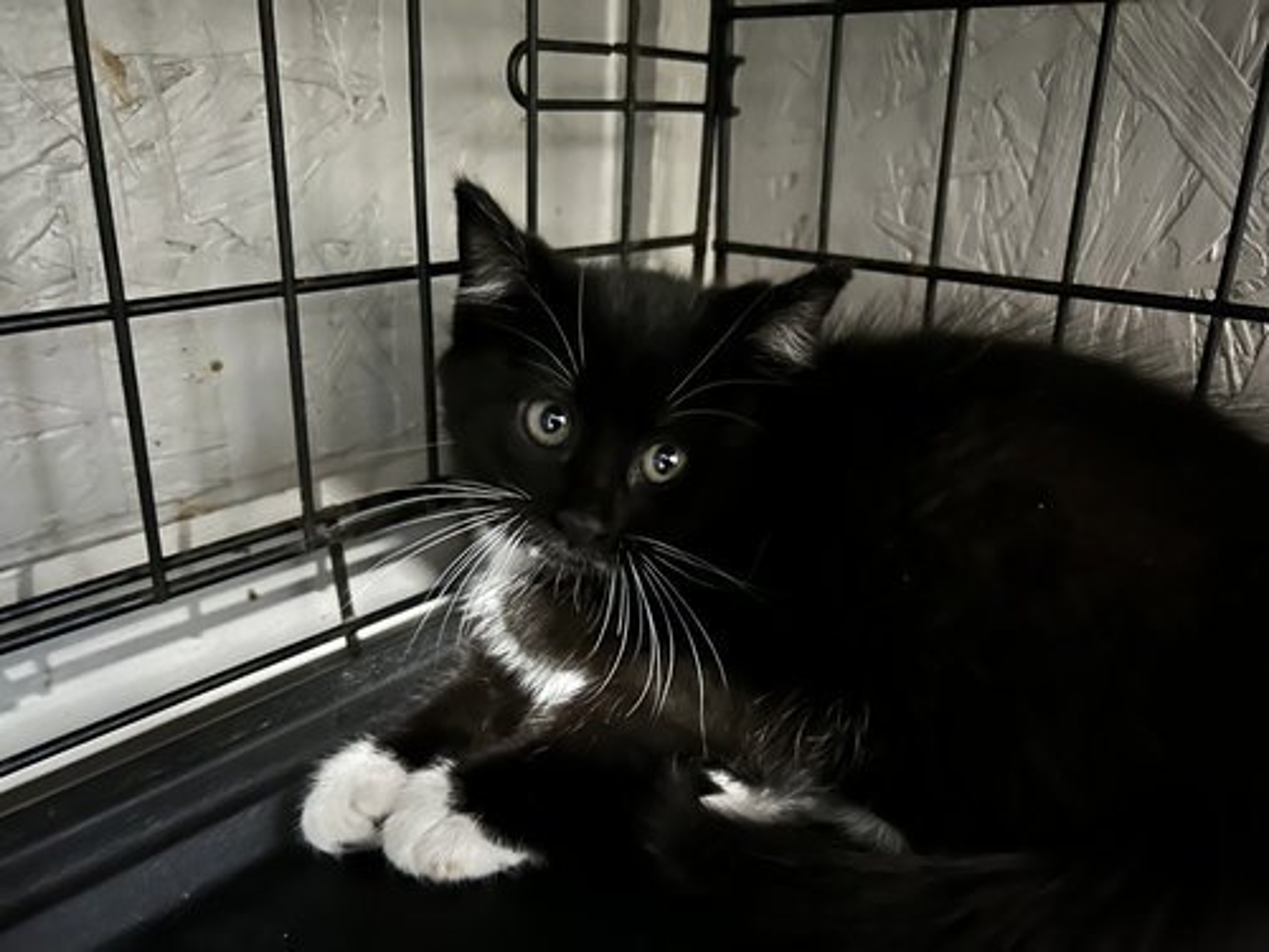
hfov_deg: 67.3
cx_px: 634
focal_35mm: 26
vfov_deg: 53.1
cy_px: 476
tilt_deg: -21.8
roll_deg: -1.4
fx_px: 953
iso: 2500
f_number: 1.5
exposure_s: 1/15
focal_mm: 5.7
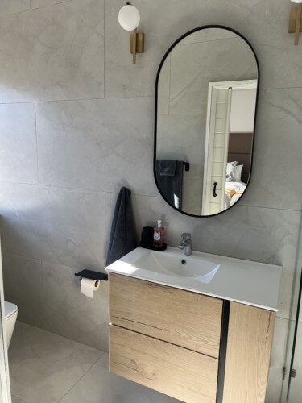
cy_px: 202
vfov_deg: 67.3
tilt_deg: -9.5
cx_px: 151
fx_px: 302
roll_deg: -2.2
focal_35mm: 26
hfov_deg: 53.1
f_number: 1.5
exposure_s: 1/353
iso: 50
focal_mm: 5.7
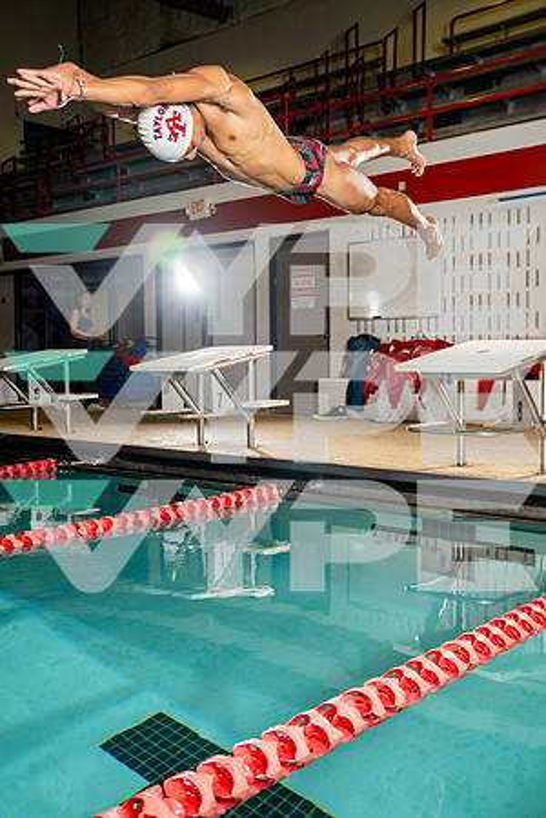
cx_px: 273
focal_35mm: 38
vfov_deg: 50.7
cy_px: 409
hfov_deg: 35.1
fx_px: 864
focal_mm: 38
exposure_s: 1/250
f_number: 3.5
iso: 320
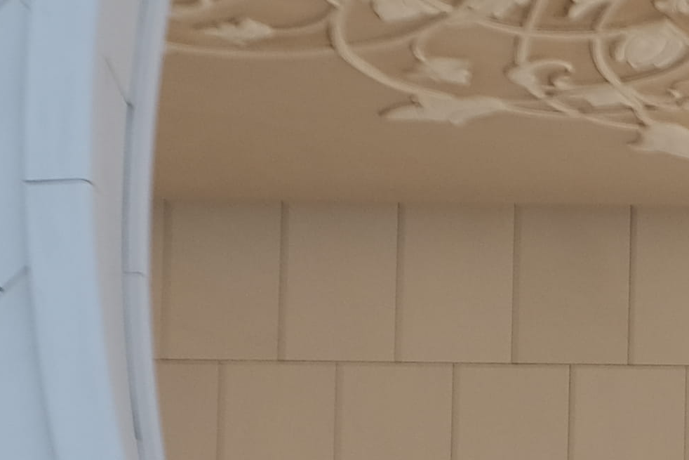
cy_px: 815
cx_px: 1580
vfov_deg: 2.7
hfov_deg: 4.0
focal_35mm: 507
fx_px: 9704
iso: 200
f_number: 4
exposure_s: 1/500
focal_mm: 55
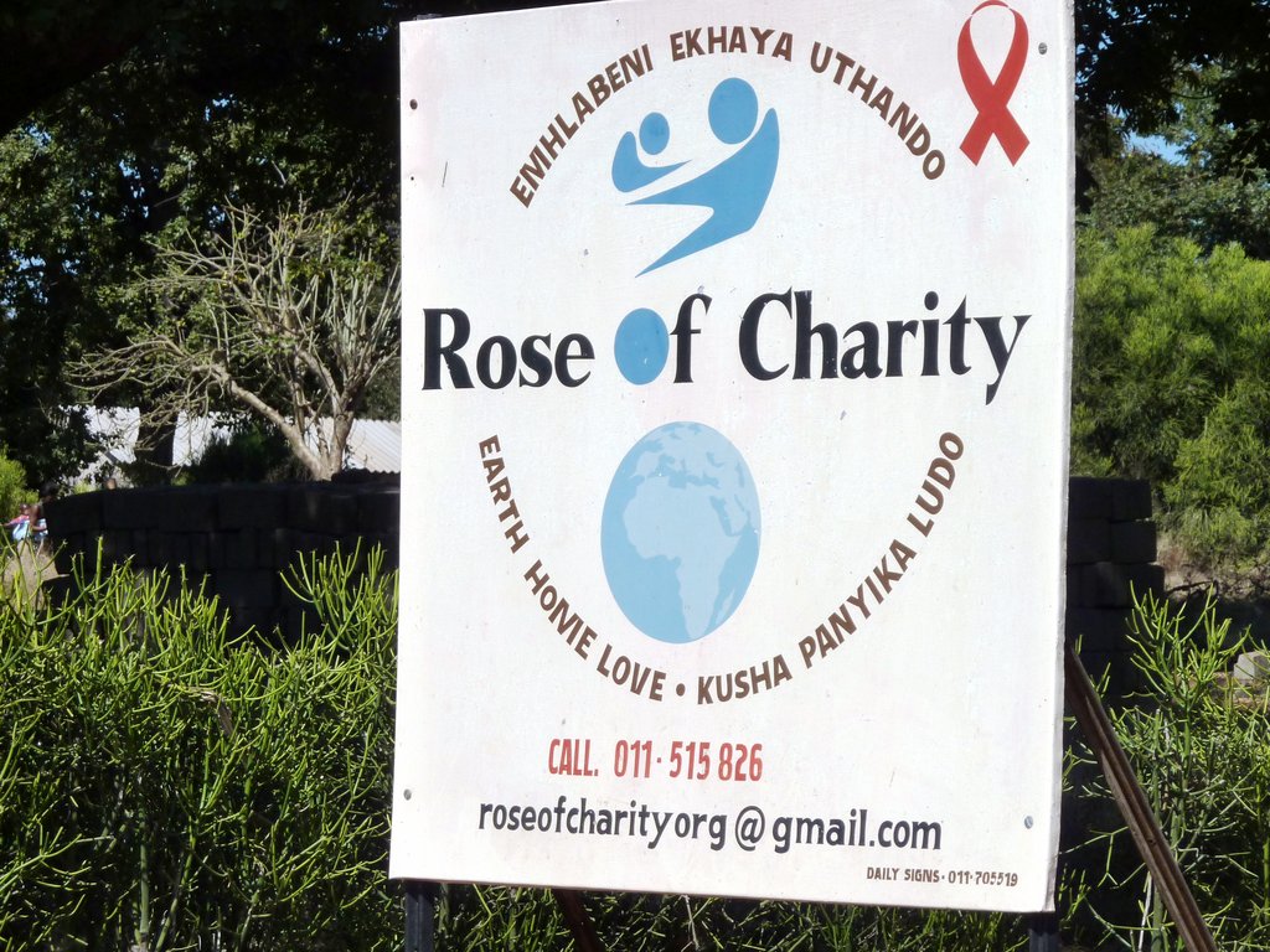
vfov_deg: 10.1
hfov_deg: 13.4
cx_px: 635
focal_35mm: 147
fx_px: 5393
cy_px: 476
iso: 125
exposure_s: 1/1000
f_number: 6.3
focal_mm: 24.1
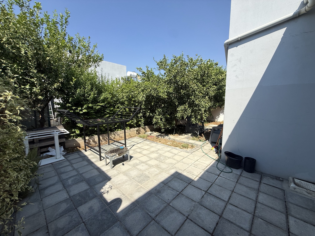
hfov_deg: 102.1
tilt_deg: -6.1
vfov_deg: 85.7
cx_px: 158
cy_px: 118
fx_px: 127
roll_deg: +0.2
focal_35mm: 14
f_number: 2.2
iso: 50
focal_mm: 2.22
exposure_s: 1/2024
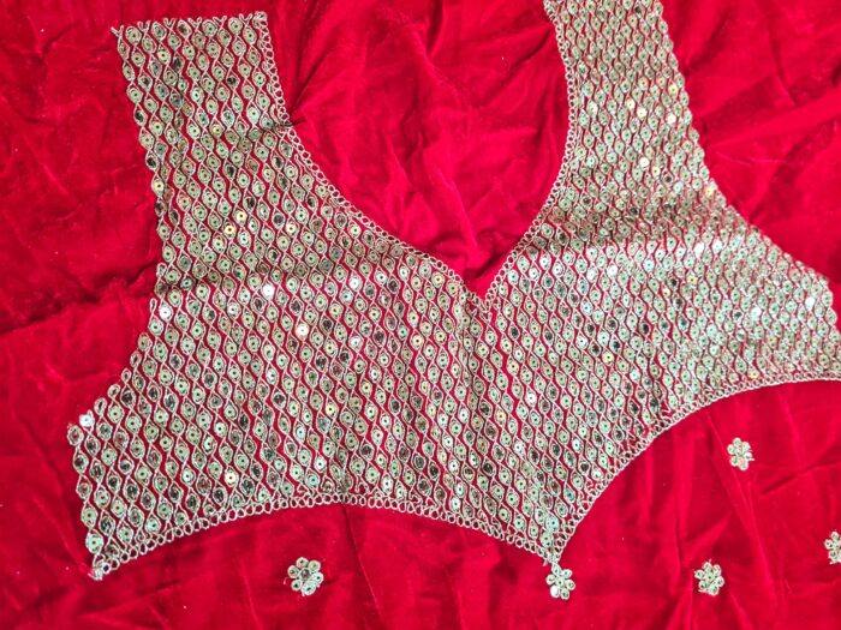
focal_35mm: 26
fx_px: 632
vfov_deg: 53.1
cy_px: 315
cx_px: 420
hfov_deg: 67.3
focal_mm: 5.4
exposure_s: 1/60
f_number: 1.8
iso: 160
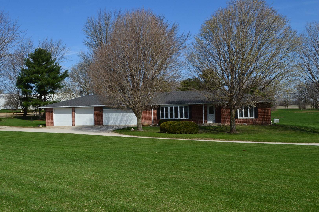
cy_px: 106
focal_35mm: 39
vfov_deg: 34.2
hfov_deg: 49.6
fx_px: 345
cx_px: 160
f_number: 11
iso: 280
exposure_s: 1/500
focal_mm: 26
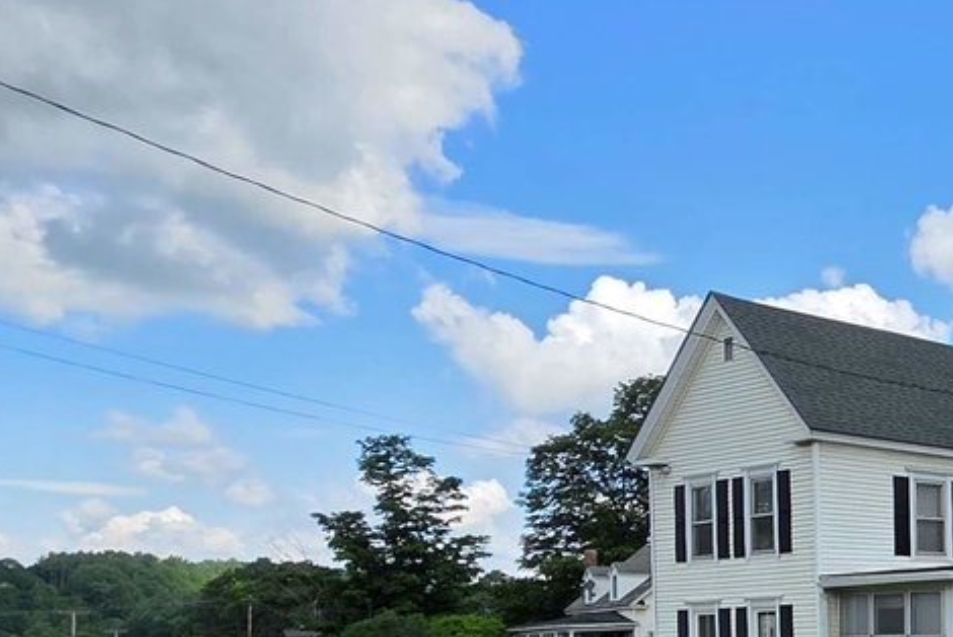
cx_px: 1320
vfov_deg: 27.7
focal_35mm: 46
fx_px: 1218
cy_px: 625
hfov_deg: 30.5
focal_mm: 2.2
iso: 40
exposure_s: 1/1304
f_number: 1.9
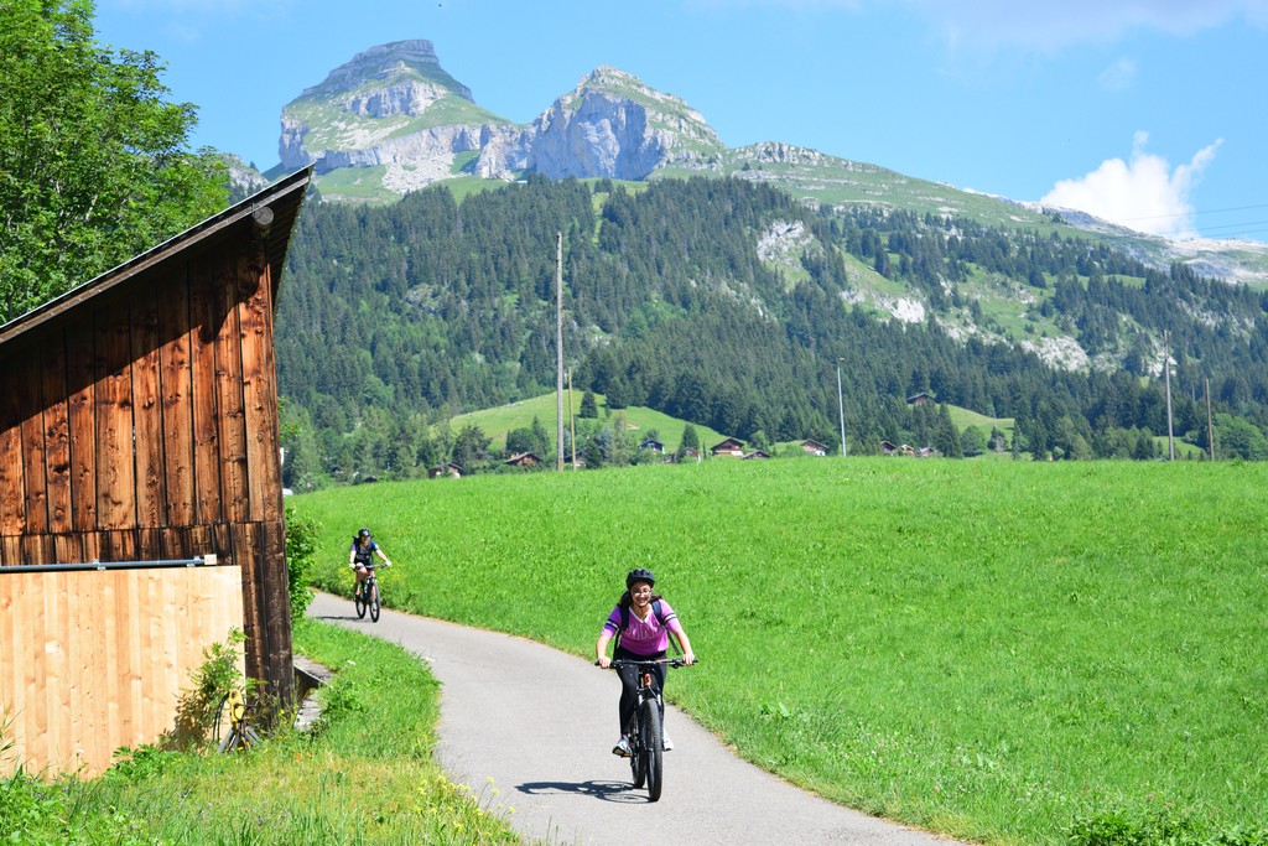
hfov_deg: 24.6
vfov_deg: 16.6
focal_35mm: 82
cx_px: 634
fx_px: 2906
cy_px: 423
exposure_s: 1/1250
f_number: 5.6
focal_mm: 55
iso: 560
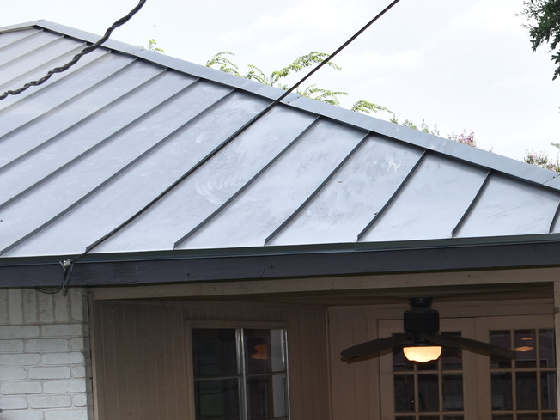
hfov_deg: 21.8
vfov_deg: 16.7
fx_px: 1391
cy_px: 447
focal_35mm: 86
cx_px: 579
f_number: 6.3
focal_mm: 24
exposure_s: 1/160
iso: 100
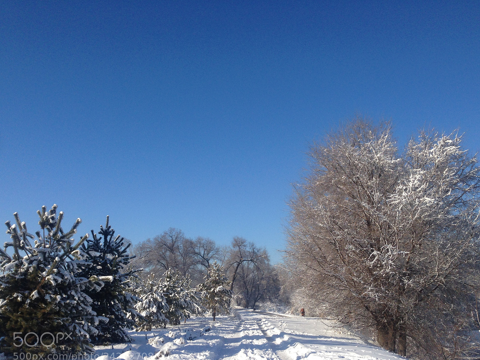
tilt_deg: +12.3
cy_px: 190
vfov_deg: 40.7
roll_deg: -0.5
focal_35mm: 35
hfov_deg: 52.6
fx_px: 485
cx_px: 248
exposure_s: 1/2358
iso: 50
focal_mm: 4.12
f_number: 2.4
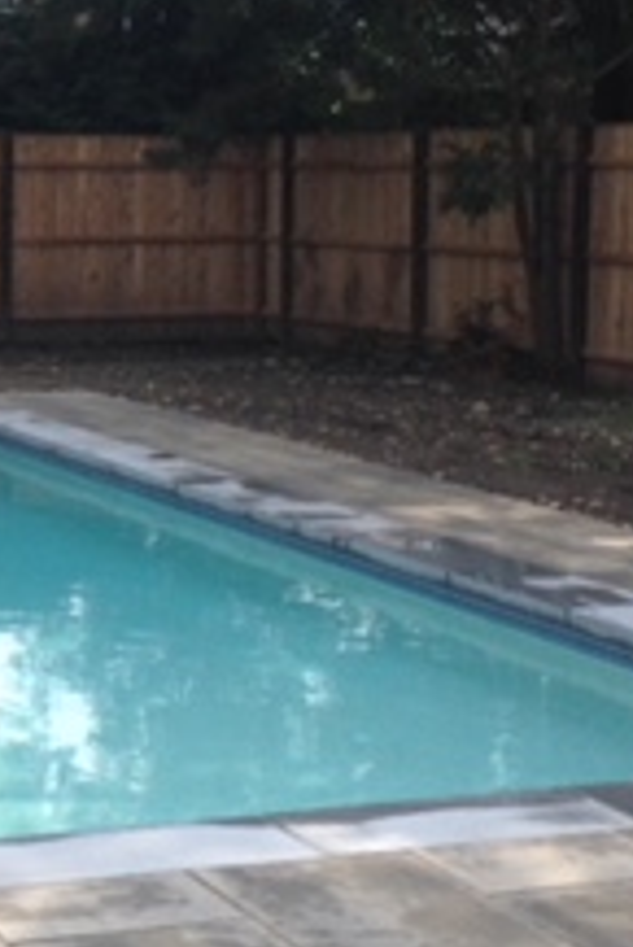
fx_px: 2659
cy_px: 257
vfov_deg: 20.1
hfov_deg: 13.4
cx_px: 0
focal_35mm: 101
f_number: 2.4
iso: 50
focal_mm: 4.12
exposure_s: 1/874
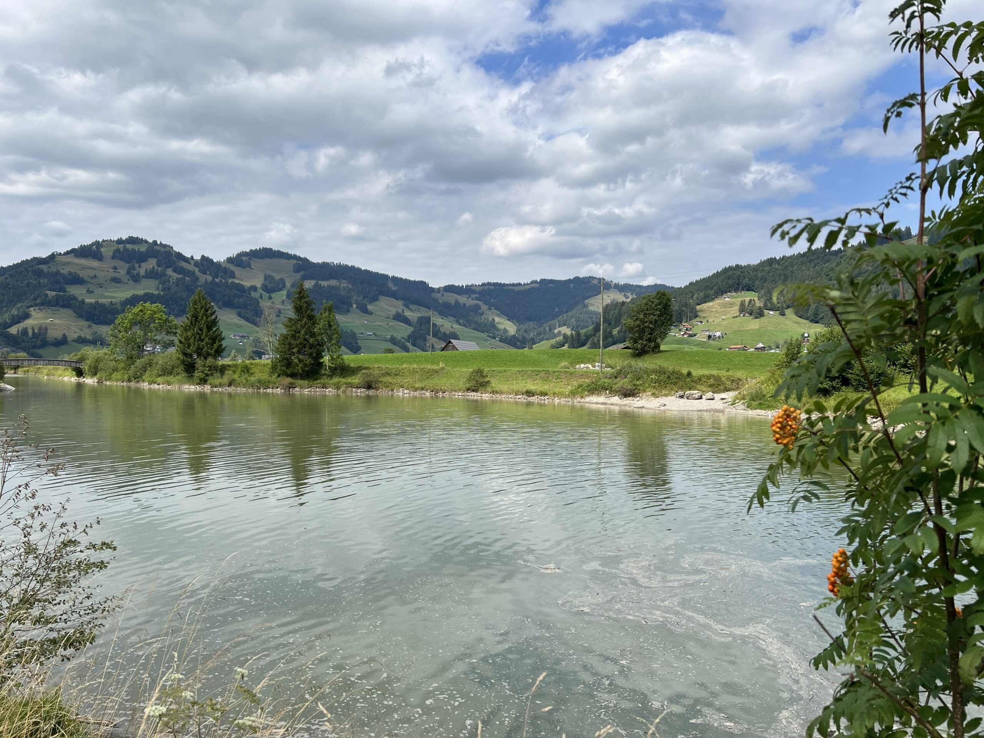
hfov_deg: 67.3
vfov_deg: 53.1
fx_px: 739
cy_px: 369
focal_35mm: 26
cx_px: 492
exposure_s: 1/5319
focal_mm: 5.7
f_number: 1.5
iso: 50
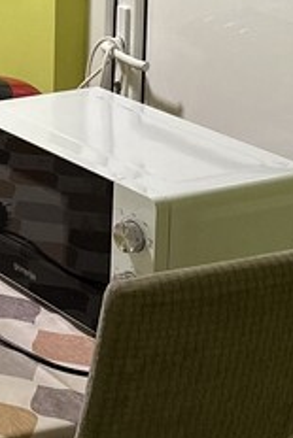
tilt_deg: -8.0
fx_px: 1341
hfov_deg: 10.1
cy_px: -126
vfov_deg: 17.5
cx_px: -514
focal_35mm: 110
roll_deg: +1.9
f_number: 1.78
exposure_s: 1/50
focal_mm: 6.86
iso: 200
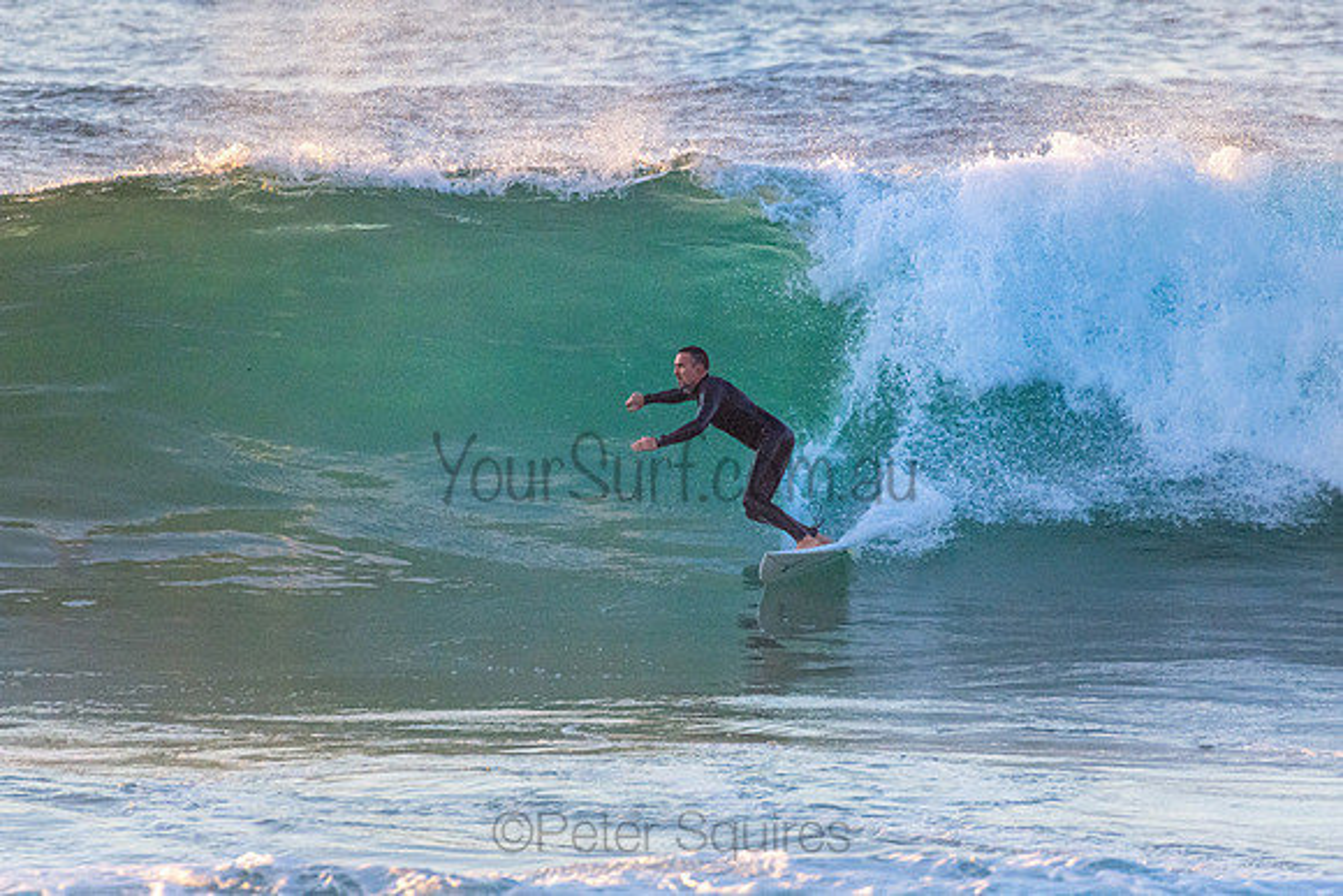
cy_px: 448
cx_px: 672
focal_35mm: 750
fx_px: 27984
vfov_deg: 1.8
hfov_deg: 2.7
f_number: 5.6
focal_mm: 500
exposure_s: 1/1600
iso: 2000
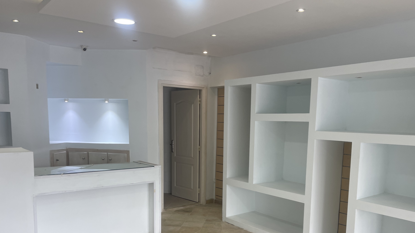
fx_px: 330
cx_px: 212
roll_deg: +0.4
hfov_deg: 64.3
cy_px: 168
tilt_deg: -9.6
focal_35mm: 30
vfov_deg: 38.2
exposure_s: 1/100
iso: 64
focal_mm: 5.1
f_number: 1.6
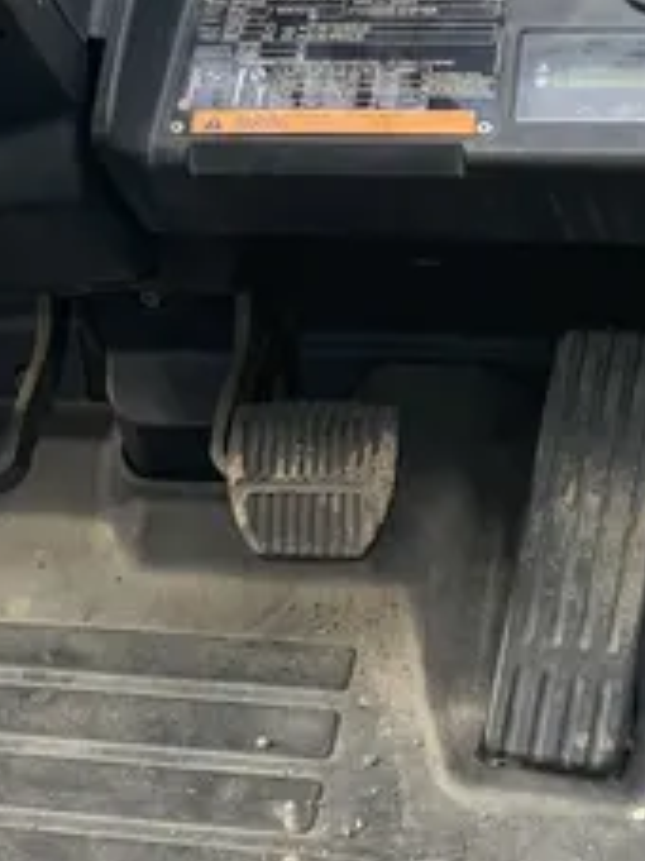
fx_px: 2089
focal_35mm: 84
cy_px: -192
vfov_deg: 21.5
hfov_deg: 17.5
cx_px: 194
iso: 25
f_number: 1.8
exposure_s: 1/122
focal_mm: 4.25
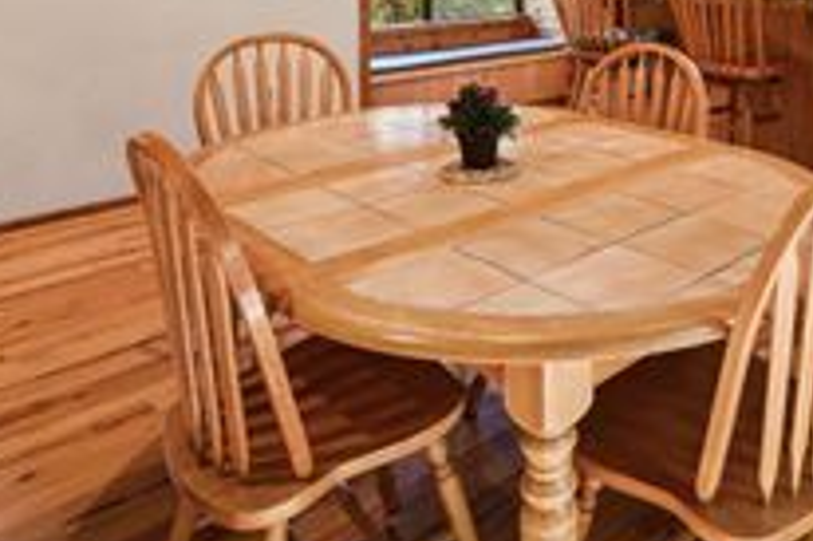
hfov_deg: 52.5
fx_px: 767
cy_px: -65
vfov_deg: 33.4
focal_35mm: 34
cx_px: 643
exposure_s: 1/1.67
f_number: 11
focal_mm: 14
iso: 1600
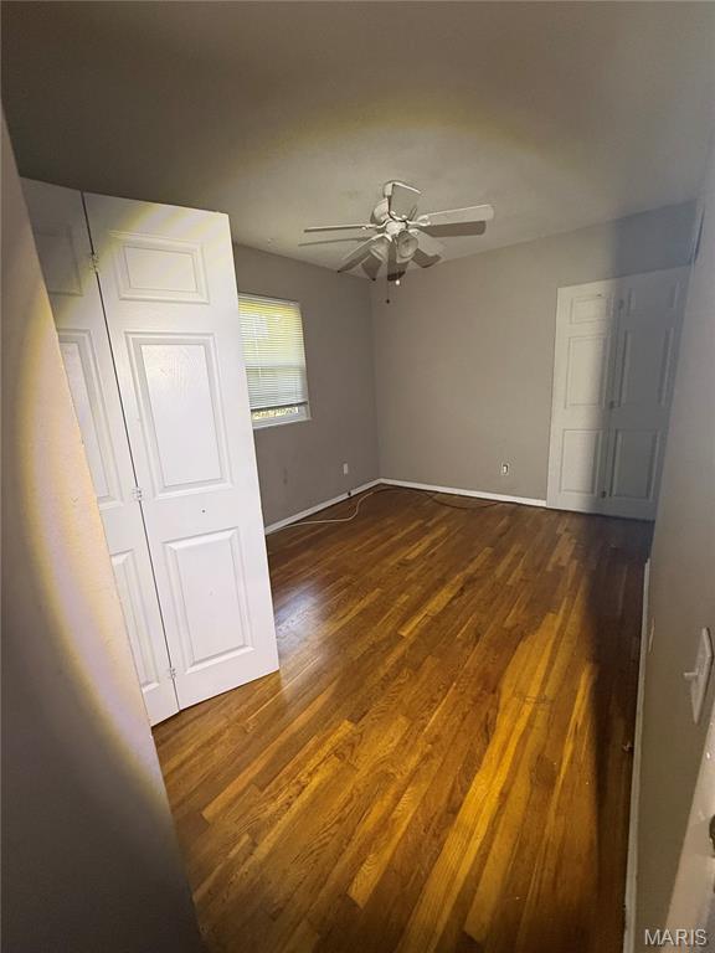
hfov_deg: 85.7
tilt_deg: -13.6
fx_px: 386
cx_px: 358
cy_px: 476
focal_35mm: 14
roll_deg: +3.5
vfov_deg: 102.1
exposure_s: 1/64
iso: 320
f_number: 2.2
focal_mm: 2.22
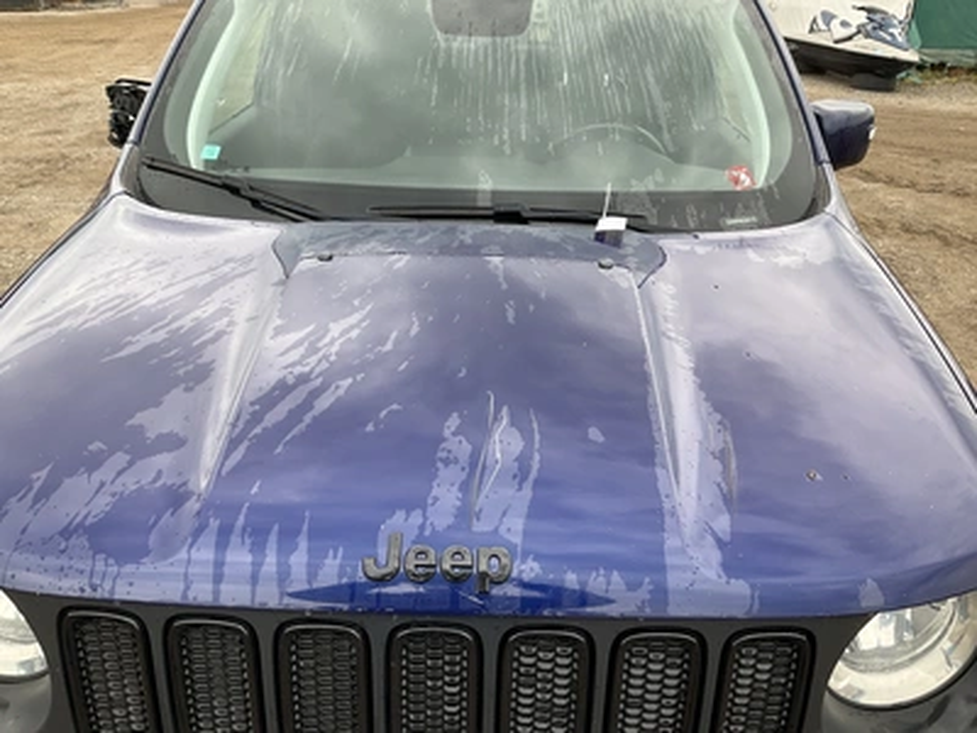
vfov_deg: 48.2
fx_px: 818
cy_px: 366
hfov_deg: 61.7
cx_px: 488
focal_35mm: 29
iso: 20
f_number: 1.8
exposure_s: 1/159
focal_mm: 3
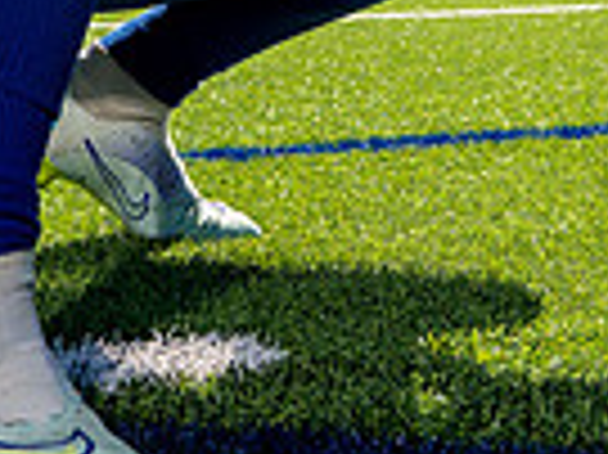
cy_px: -535
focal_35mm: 112
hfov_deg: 17.6
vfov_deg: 11.5
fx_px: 1965
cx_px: 306
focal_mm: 35
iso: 80
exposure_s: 1/200
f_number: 6.3
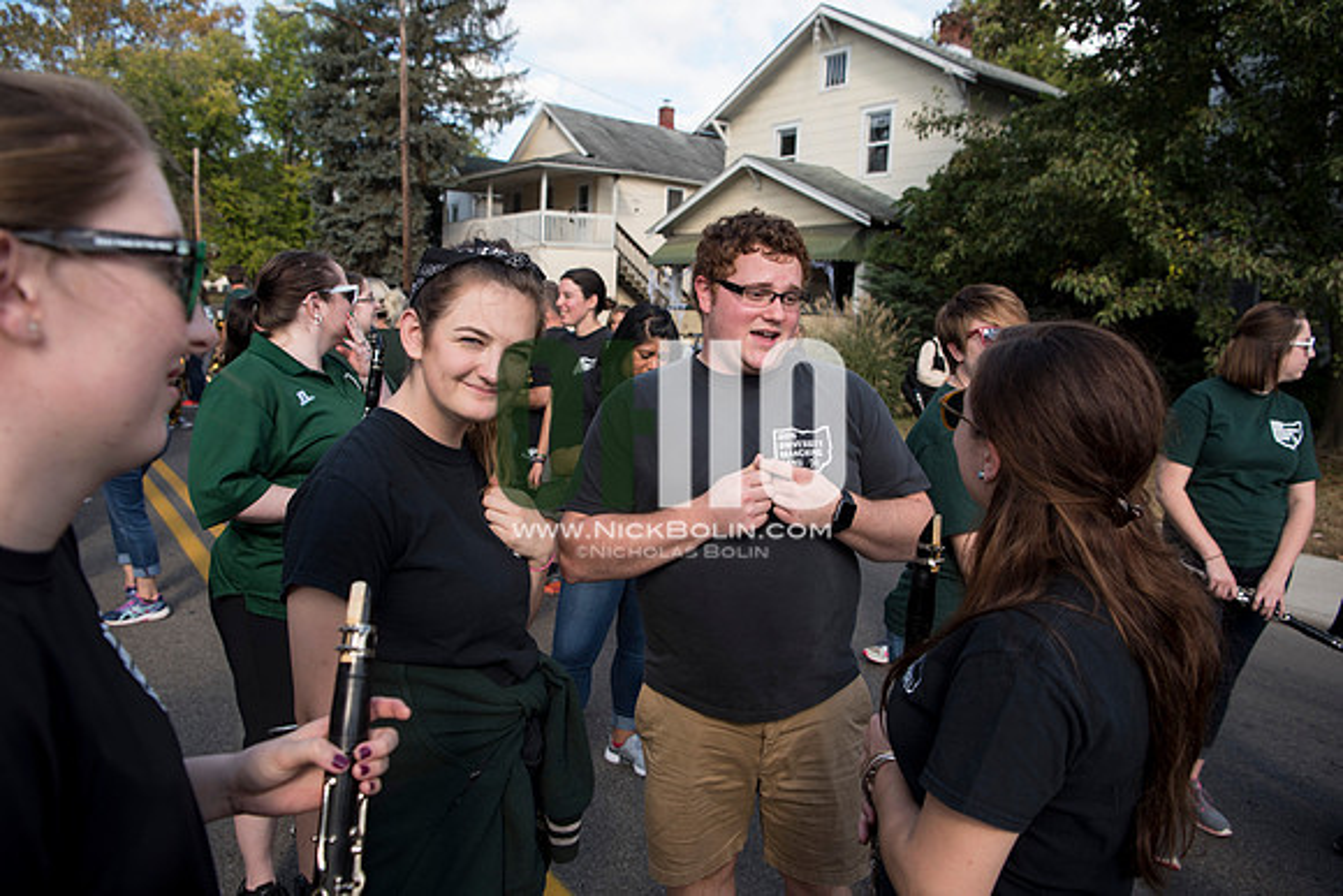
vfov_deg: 53.2
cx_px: 672
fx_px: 896
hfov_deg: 73.7
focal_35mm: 24
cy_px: 448
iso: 250
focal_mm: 24
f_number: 4.5
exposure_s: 1/640
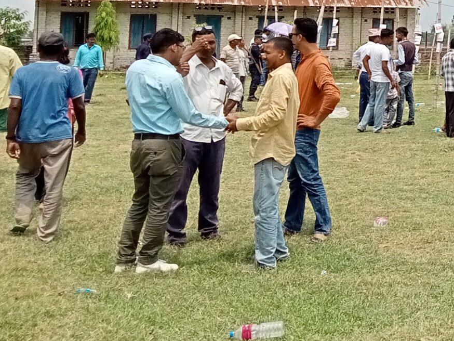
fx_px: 1076
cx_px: 648
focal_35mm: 82
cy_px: -38
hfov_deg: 20.8
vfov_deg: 17.4
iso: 103
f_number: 2.2
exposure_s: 1/1160
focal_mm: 3.46
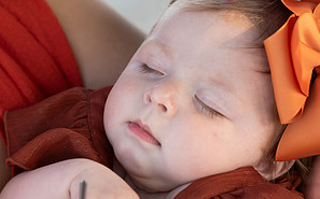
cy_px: 167
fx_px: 1159
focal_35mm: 133
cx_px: 161
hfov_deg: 15.7
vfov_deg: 9.8
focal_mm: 86
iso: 160
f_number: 4
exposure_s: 1/320
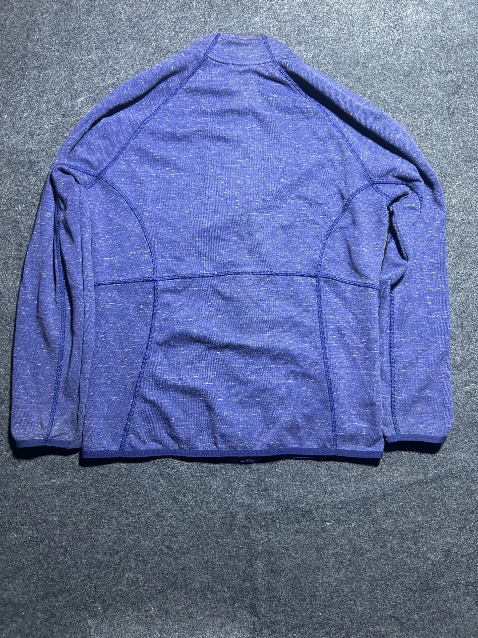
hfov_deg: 53.1
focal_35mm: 26
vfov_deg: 67.3
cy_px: 319
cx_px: 239
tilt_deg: -60.9
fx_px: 479
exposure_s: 1/50
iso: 200
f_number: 1.5
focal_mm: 5.7
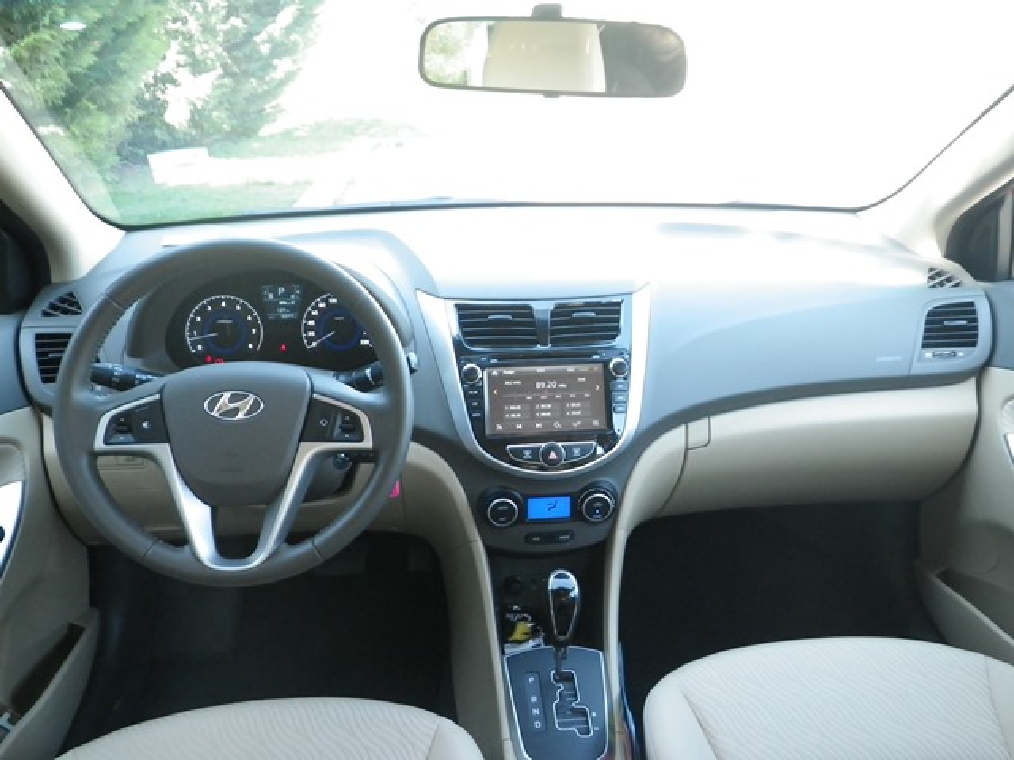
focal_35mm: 28
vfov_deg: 49.7
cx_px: 507
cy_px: 380
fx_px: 820
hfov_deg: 63.4
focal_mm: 5
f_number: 3.5
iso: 250
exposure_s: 1/50
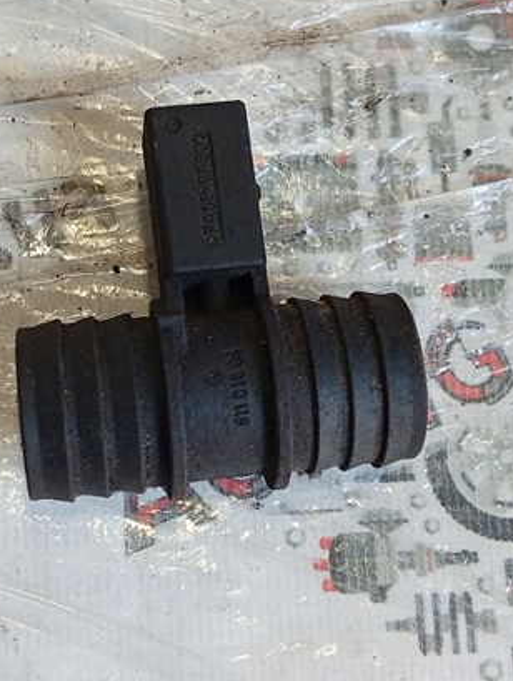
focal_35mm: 61
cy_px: 310
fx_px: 1202
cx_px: 221
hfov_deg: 24.1
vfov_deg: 31.6
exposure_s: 1/50
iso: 184
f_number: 1.8
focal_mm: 3.96
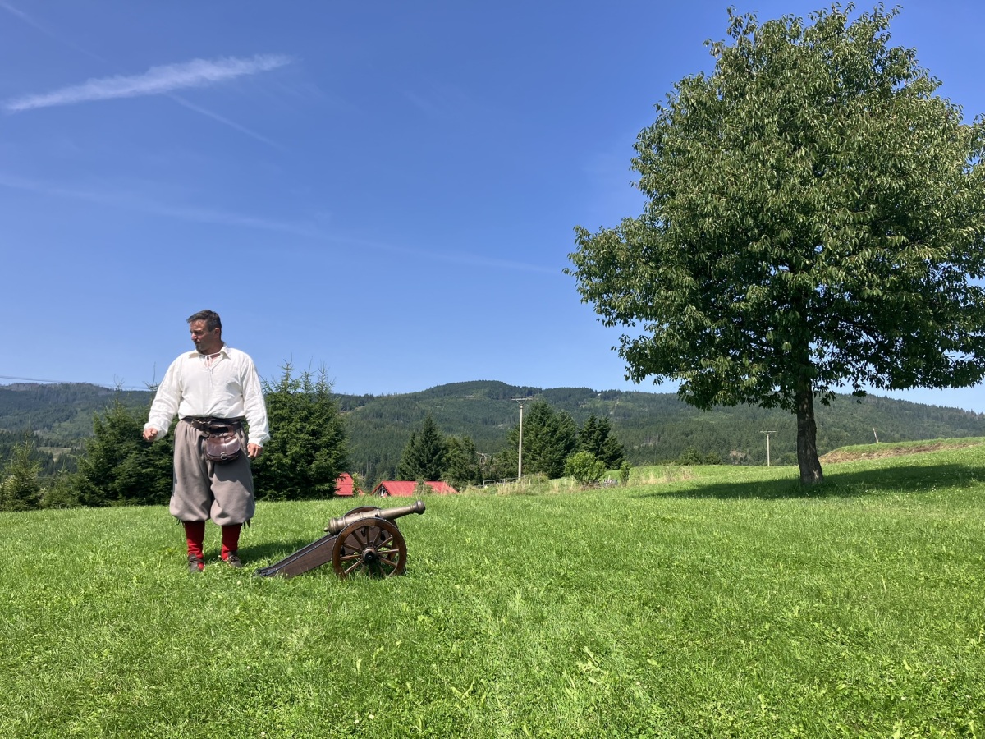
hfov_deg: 63.4
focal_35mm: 28
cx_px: 492
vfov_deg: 49.7
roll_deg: -1.9
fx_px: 797
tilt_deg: +6.8
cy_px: 370
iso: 32
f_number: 1.8
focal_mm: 3.99
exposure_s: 1/917
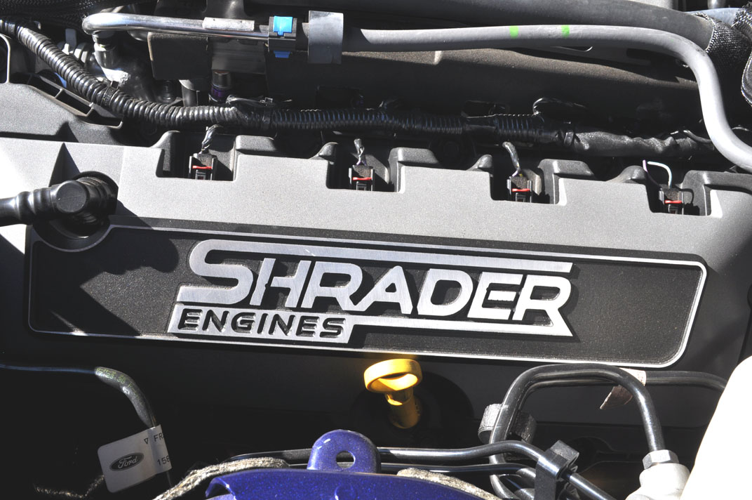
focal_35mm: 39
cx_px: 376
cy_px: 250
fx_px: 814
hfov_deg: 49.6
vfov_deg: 34.1
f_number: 13
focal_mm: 26
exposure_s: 1/100
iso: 200
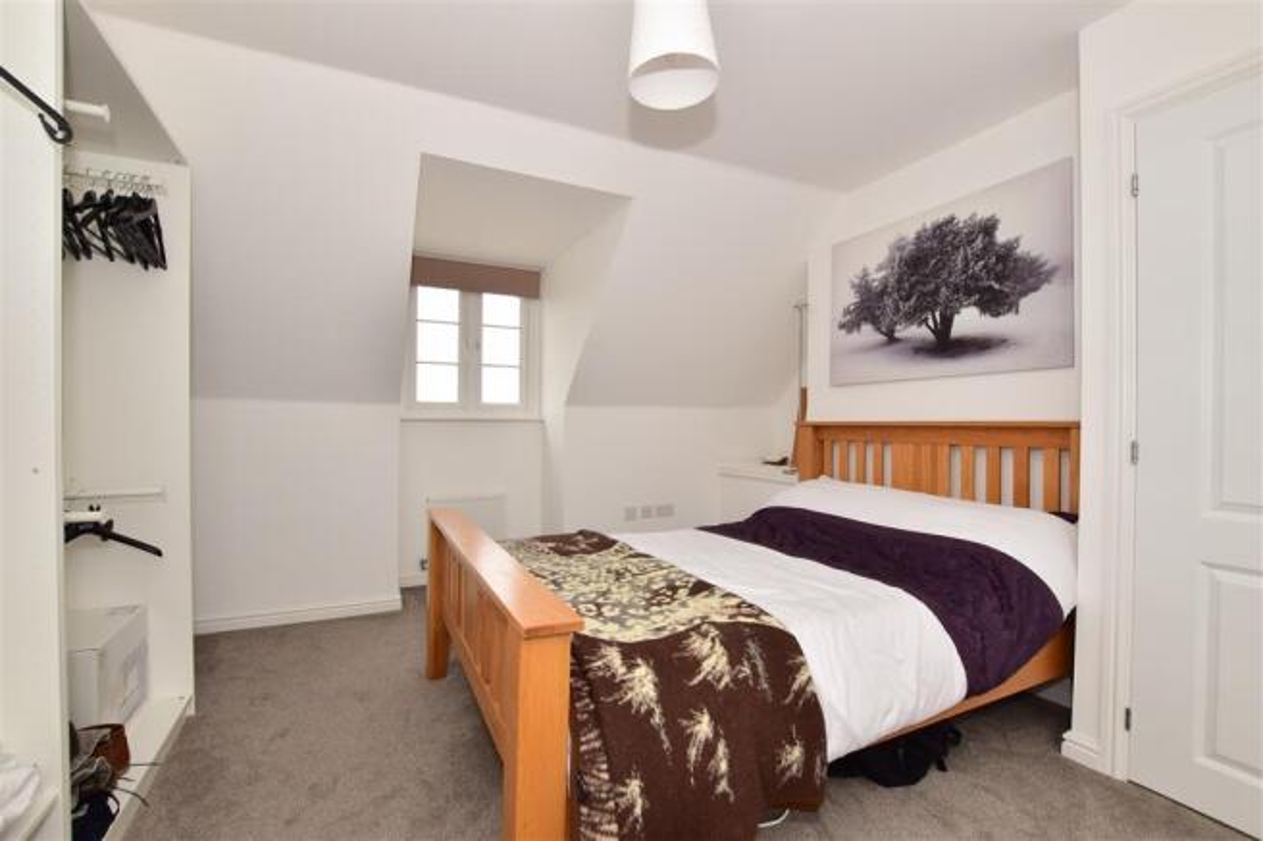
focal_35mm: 15
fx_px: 526
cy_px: 420
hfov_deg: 100.4
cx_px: 632
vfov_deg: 77.3
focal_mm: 10
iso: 400
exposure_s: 1/200
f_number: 11
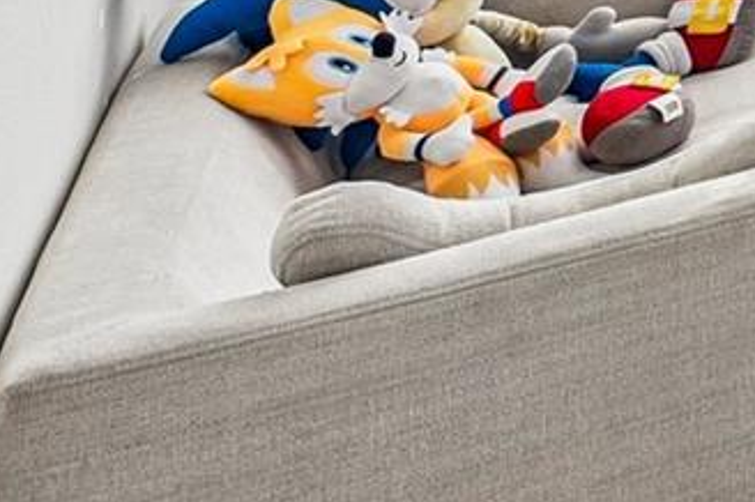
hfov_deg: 11.5
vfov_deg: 11.3
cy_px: -722
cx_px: 2265
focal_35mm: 100
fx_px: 2095
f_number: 8
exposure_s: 1/320
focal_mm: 16
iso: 400
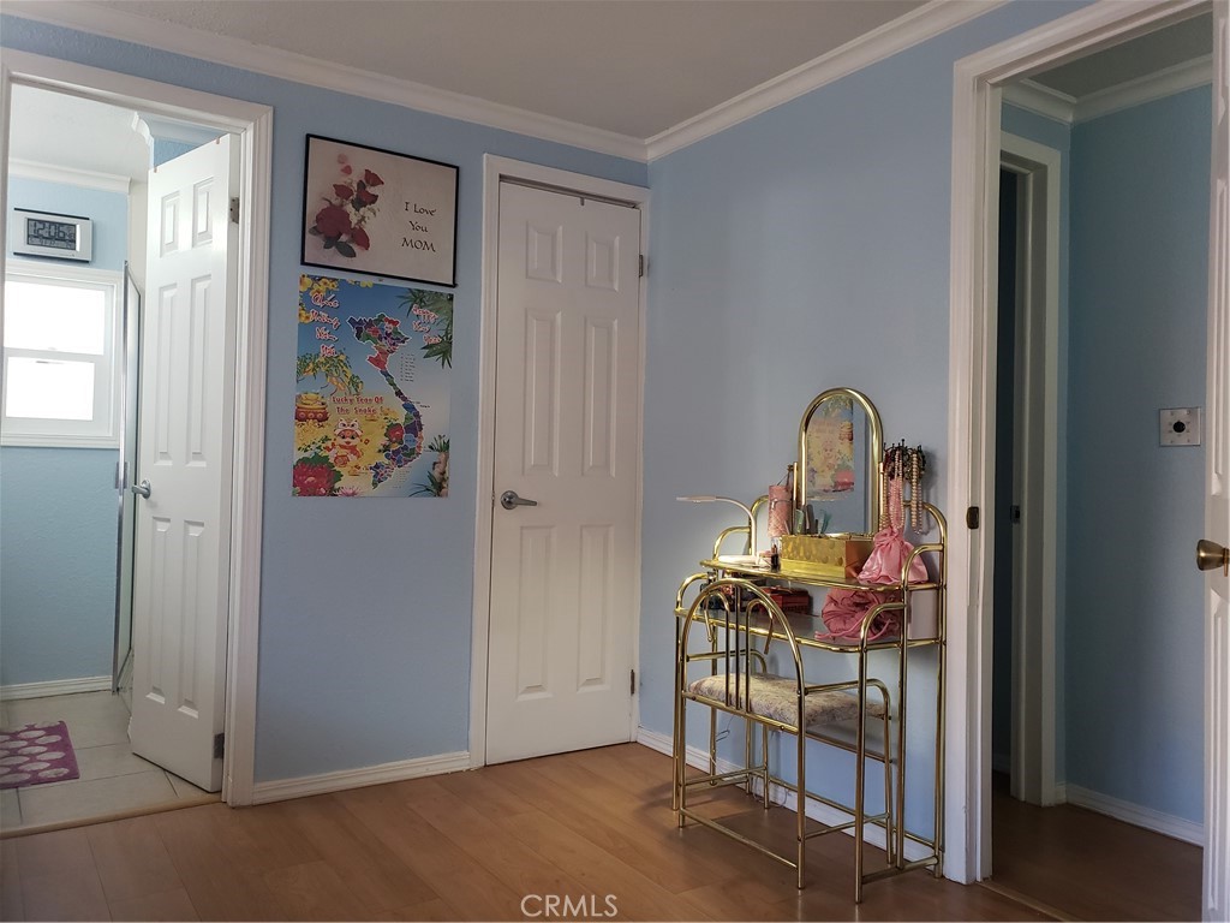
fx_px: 924
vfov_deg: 53.1
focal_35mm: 26
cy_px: 462
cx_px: 615
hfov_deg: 67.3
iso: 200
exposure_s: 1/60
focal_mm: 4.3
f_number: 2.4
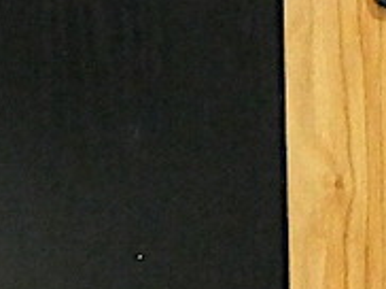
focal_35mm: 301
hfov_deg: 6.4
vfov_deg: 4.9
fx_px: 3352
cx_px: 696
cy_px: 470
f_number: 5.6
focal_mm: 10.3
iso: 1600
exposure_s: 1/25
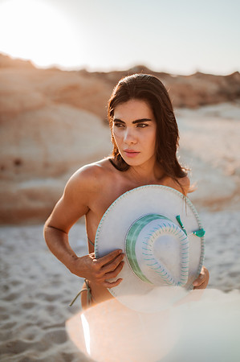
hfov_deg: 37.8
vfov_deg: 54.5
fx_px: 351
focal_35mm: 35
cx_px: 120
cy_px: 181
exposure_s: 1/4000
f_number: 1.4
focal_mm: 35
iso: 100
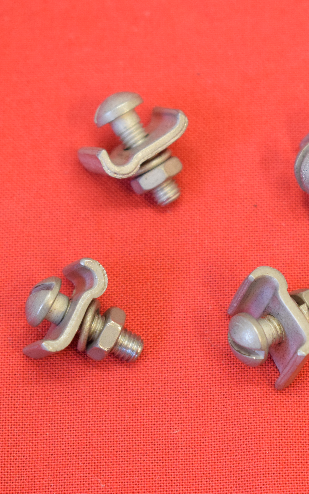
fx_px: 1684
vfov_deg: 16.7
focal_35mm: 125
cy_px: 247
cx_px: 251
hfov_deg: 10.5
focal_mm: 52
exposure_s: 1/60
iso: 2000
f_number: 5.6
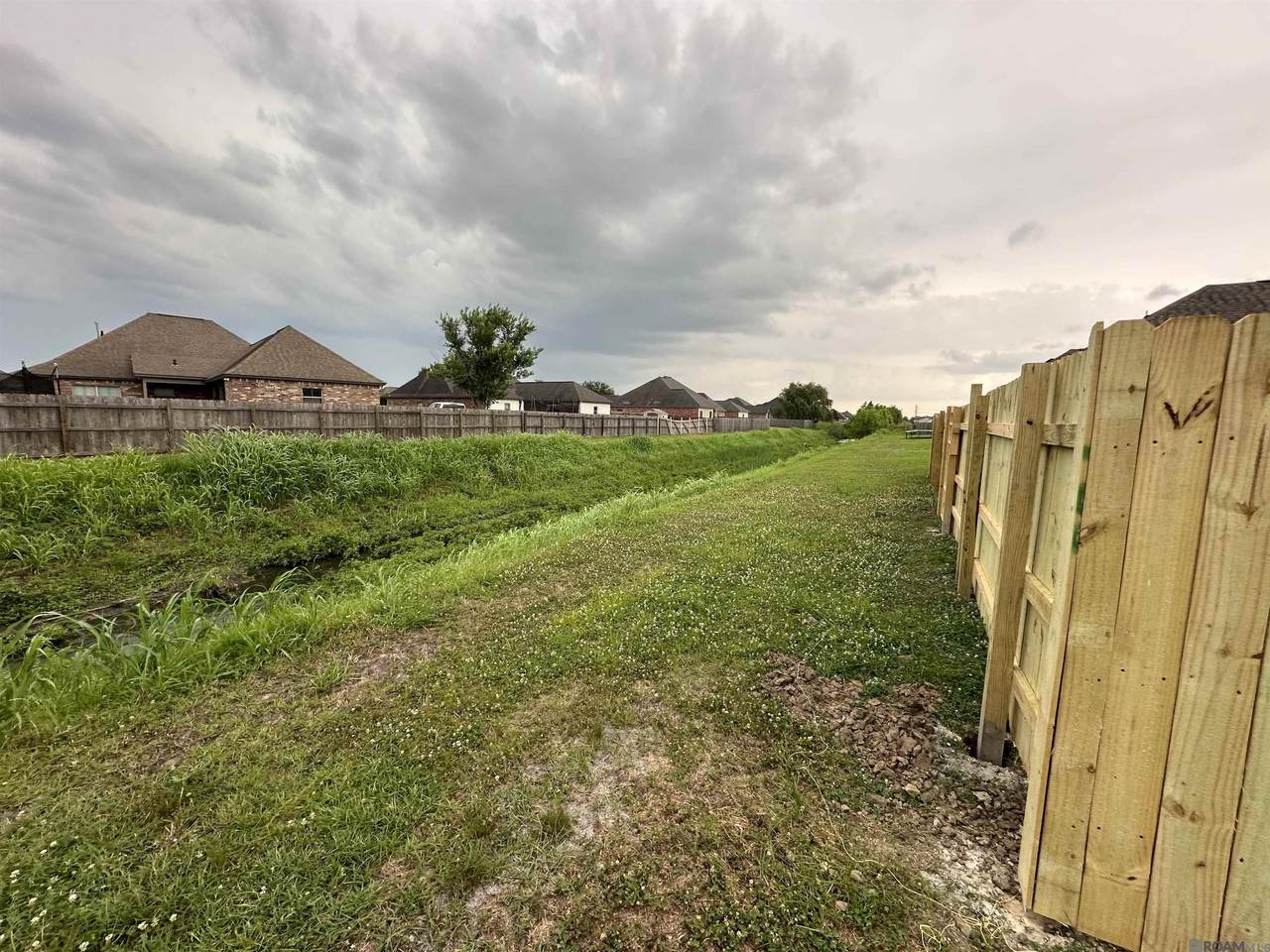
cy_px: 476
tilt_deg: -6.4
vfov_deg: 85.7
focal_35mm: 14
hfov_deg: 102.1
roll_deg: -0.9
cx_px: 635
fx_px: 514
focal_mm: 2.22
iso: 50
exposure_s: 1/99
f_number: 2.2
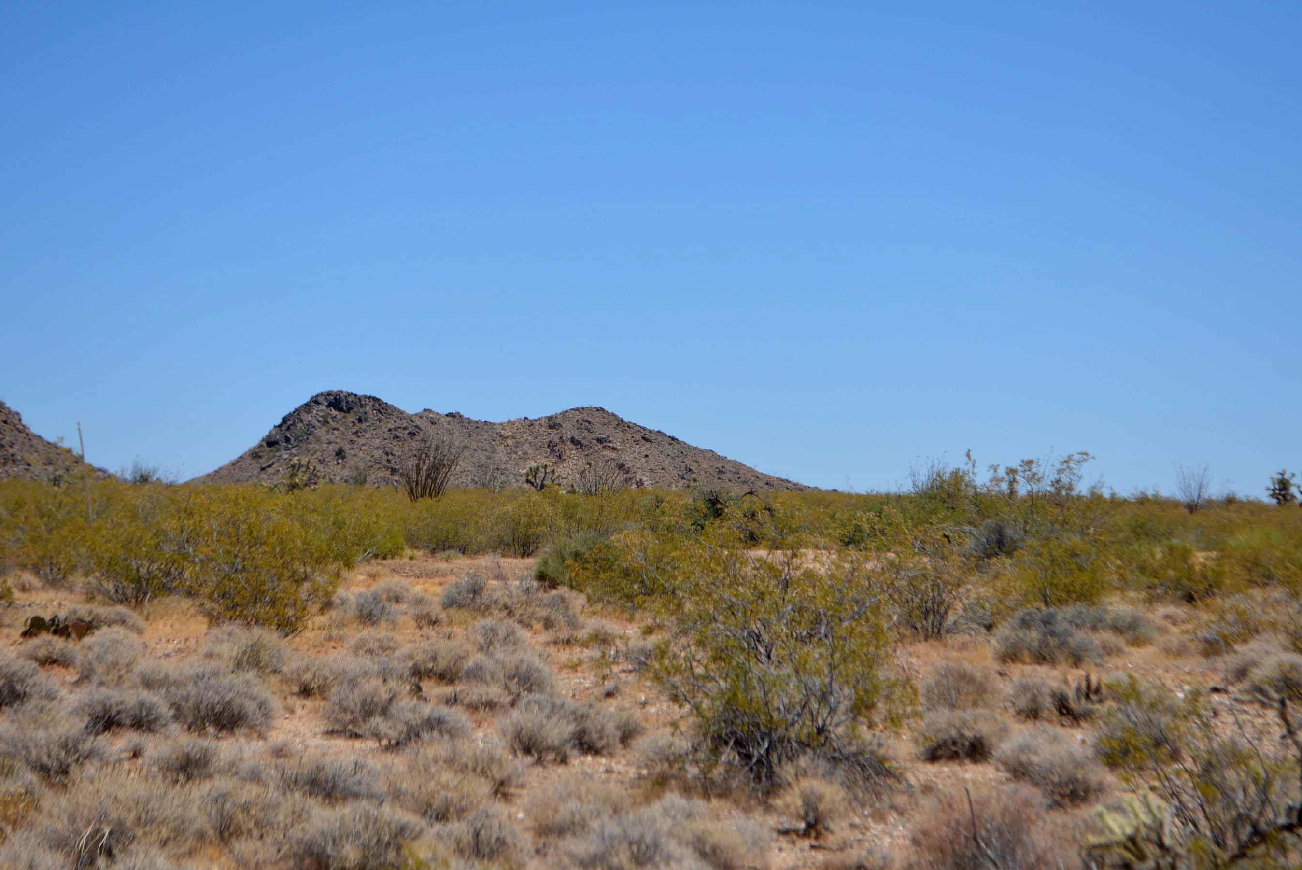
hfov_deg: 22.2
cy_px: 454
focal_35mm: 92
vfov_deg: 15.0
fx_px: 3314
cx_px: 665
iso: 400
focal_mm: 55
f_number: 7.1
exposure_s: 1/1600
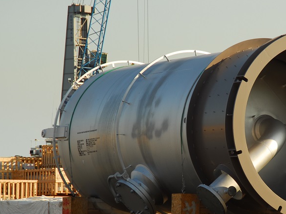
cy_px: 137
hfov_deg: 8.9
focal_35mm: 223
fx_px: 1842
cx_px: 233
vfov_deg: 6.7
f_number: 8
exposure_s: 1/200
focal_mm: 90
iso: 100
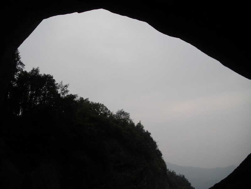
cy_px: 94
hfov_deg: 51.4
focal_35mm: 36
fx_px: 261
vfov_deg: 39.7
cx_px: 126
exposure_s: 1/174
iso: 64
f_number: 3.5
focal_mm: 6.3
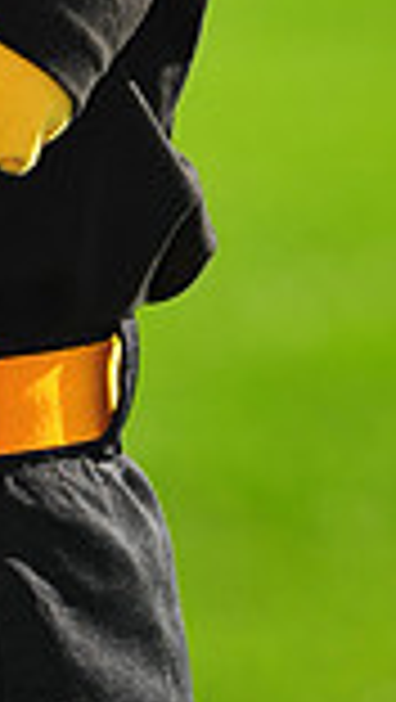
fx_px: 14473
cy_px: -342
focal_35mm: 777
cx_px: -135
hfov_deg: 1.6
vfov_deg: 2.8
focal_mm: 200
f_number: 4
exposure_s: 1/1250
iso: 200
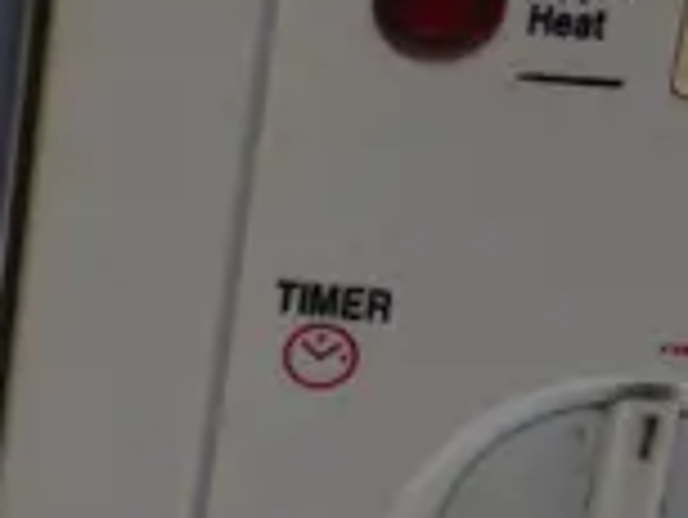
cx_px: -895
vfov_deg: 7.4
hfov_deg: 9.0
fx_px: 3998
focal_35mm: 201
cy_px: 511
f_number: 3.6
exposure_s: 1/60
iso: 250
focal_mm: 15
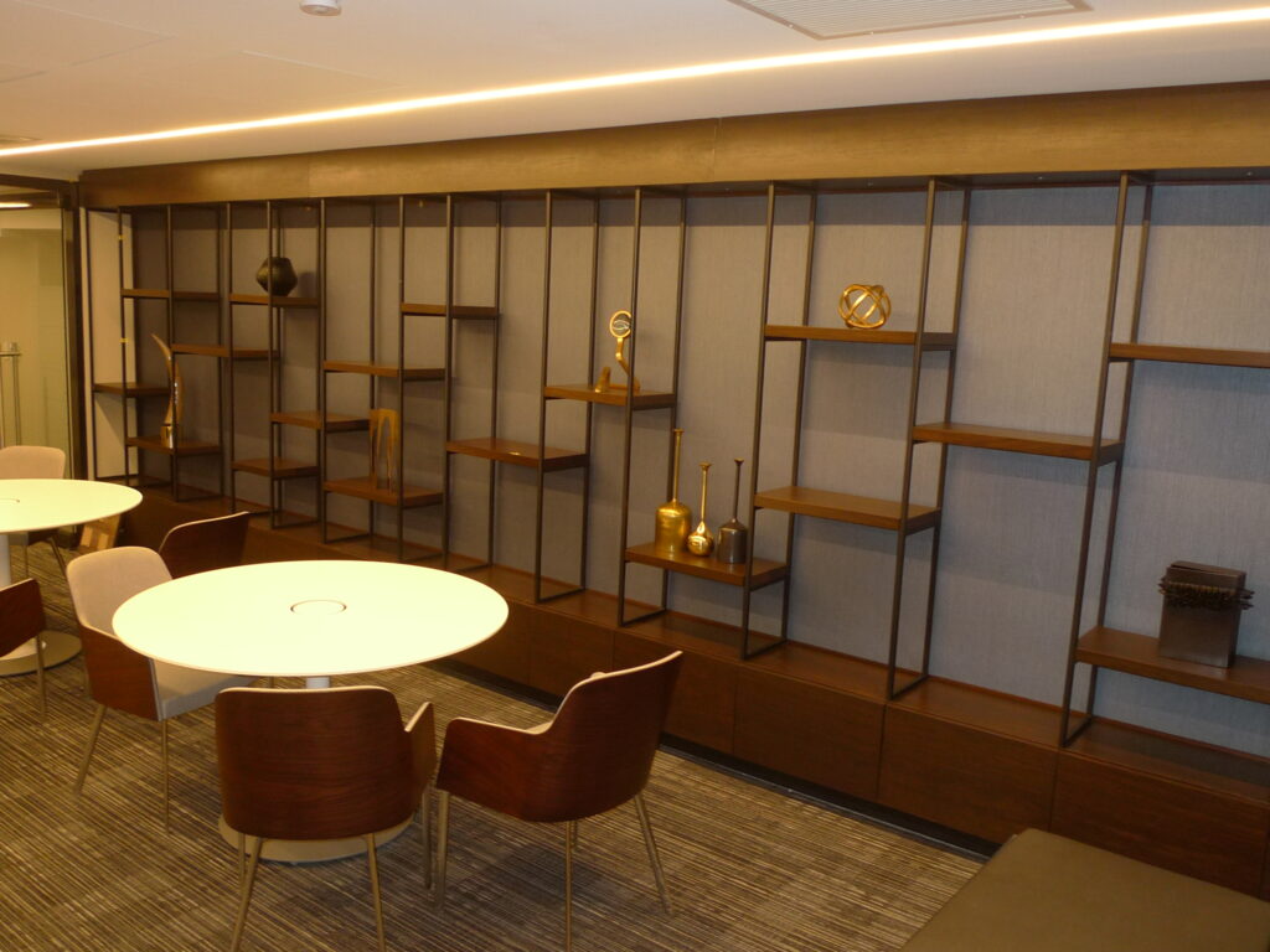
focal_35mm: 29
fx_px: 1064
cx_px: 635
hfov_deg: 61.7
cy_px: 476
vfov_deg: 48.2
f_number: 2
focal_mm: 5.1
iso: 160
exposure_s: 1/30
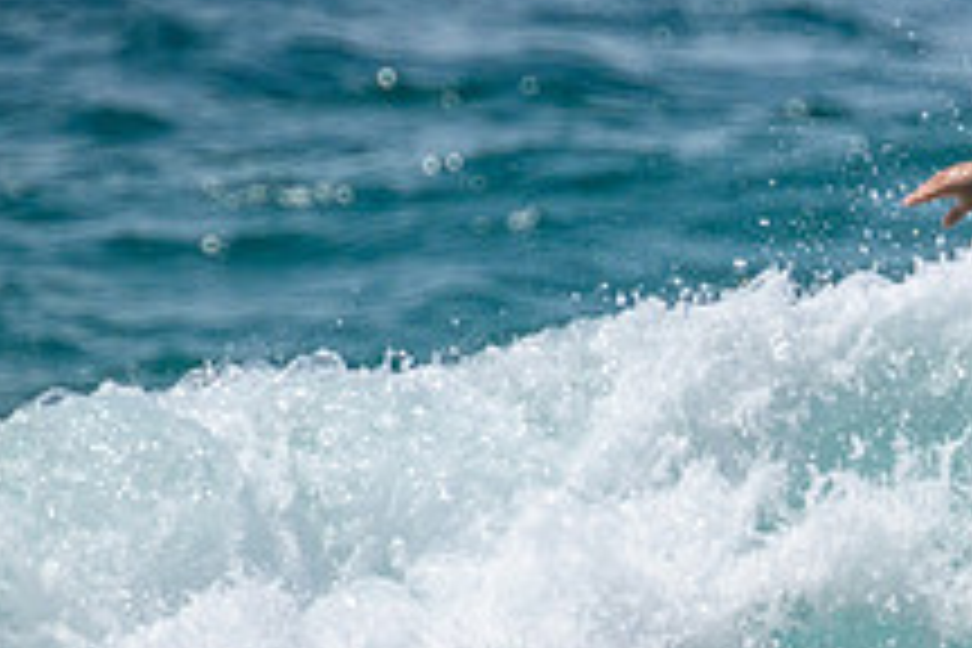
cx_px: 1240
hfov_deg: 0.8
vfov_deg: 0.5
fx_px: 68251
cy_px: 621
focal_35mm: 2528
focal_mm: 800
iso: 500
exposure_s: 1/2000
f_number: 11
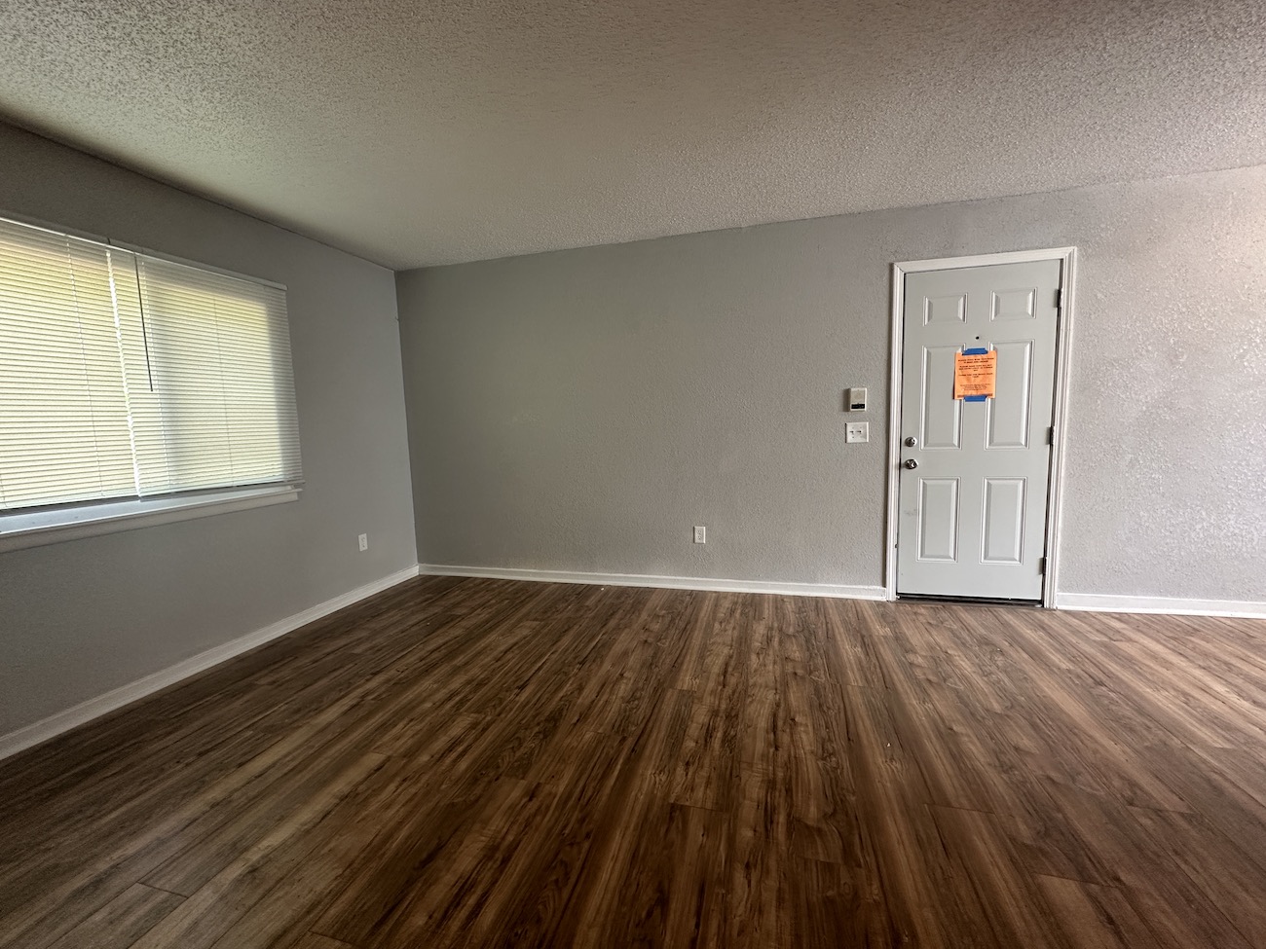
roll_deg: +1.7
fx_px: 512
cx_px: 633
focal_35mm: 14
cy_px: 474
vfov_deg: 85.7
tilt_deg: -6.2
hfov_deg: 102.1
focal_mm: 2.22
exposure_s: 1/60
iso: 200
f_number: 2.2
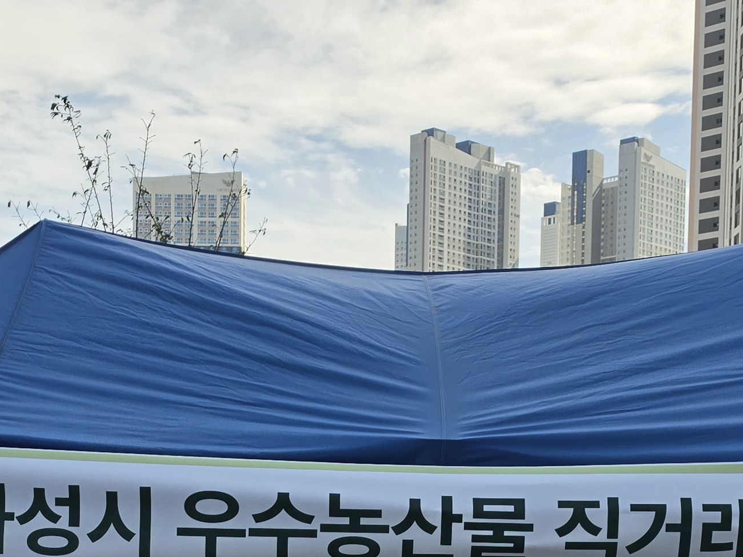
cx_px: 361
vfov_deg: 19.7
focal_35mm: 71
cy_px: 626
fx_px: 1524
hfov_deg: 27.4
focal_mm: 6.5
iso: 64
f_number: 1.4
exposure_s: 1/7939
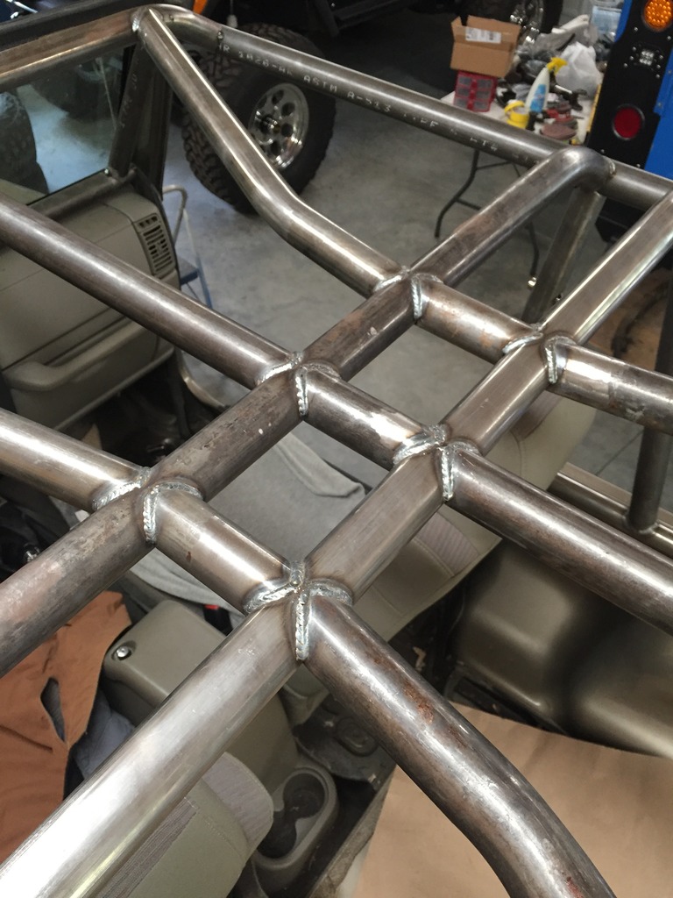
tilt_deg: -47.6
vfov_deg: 61.7
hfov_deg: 48.2
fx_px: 752
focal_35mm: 29
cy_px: 449
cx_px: 336
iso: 125
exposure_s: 1/30
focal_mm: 4.15
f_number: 2.2
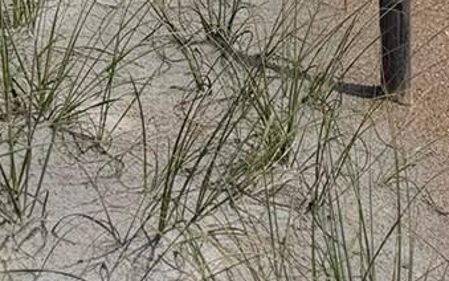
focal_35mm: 120
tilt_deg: -3.2
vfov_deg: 9.2
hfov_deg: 15.6
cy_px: -505
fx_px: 1469
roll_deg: +2.1
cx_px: 734
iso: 80
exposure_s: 1/14286
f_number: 1.78
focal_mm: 6.76
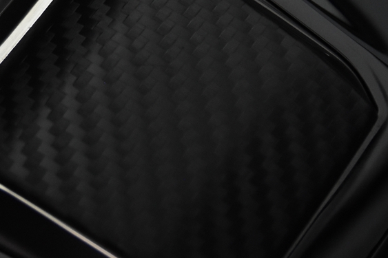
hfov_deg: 11.7
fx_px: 1875
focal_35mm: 174
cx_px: -2
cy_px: -66
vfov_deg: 7.8
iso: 1600
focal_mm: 34
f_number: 3.5
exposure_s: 1/50
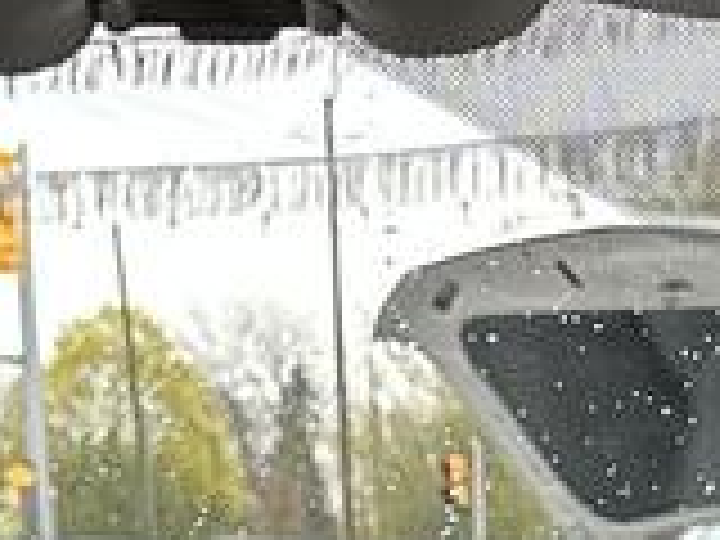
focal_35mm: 192
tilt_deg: -14.6
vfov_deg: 7.0
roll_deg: -0.7
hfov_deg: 9.9
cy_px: 1606
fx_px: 3994
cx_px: 1166
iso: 160
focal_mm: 6.86
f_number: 1.78
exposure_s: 1/121
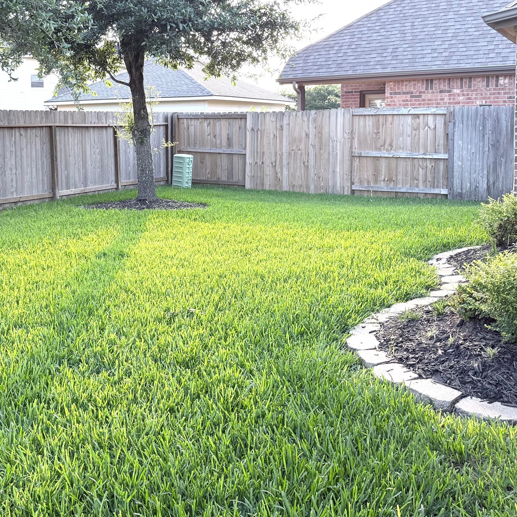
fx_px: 693
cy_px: 176
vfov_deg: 40.5
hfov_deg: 39.7
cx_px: 124
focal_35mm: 41
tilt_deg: -3.5
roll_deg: +0.5
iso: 100
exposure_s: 1/246
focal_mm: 6.76
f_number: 1.78
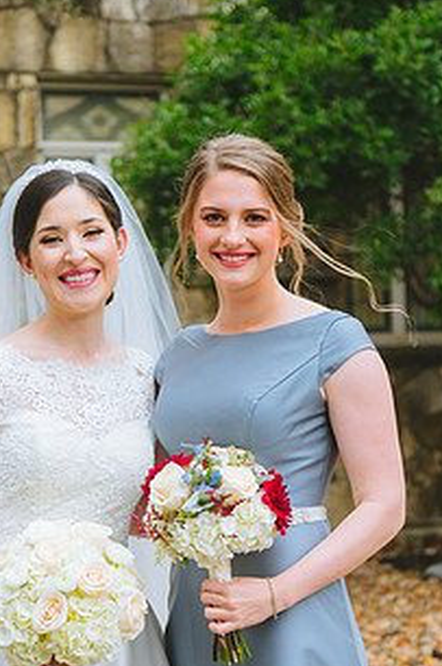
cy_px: 440
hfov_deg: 13.2
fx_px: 1903
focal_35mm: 103
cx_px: 149
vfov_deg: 19.8
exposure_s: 1/640
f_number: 4
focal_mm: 70
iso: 250
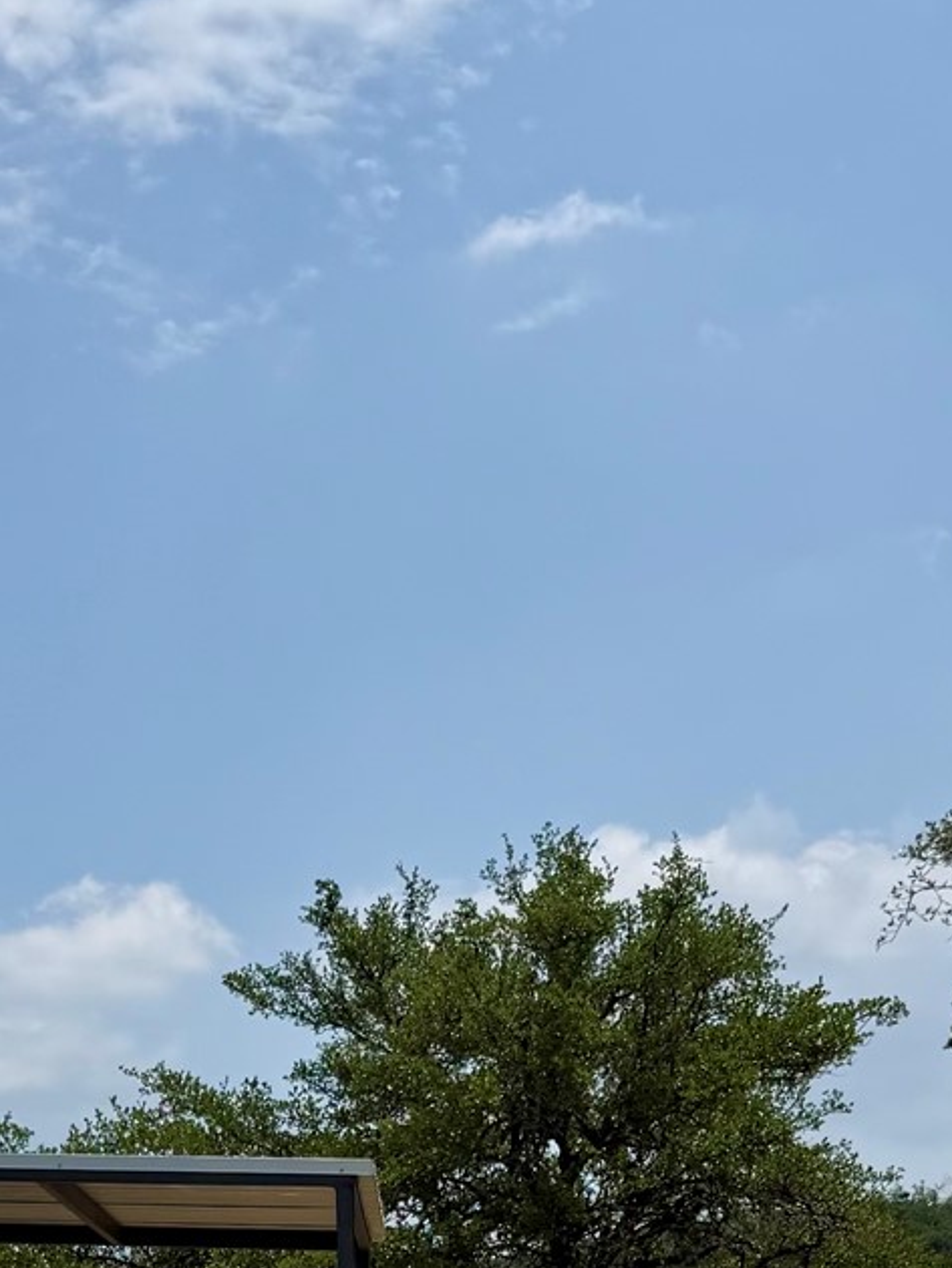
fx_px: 2858
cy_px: 1461
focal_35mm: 78
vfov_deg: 23.2
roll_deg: +1.6
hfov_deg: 18.6
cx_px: 127
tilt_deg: +2.8
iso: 80
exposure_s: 1/10309
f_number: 1.78
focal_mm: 6.76
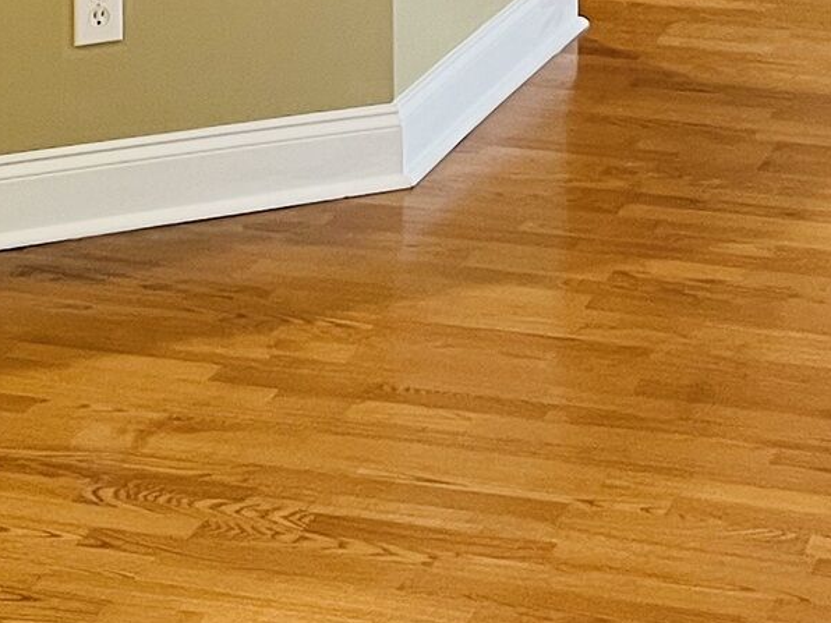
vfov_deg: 10.2
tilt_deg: -5.0
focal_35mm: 134
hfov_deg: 14.7
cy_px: -609
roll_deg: -0.3
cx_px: 365
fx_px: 3217
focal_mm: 5.1
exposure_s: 1/60
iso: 160
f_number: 1.6
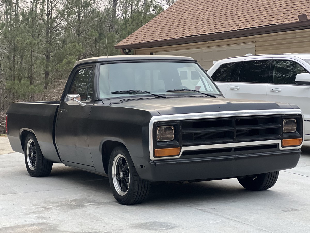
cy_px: 116
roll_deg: +0.3
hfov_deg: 25.3
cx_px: 155
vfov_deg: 19.1
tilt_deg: -1.5
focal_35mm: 77
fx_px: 690
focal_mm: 9
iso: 250
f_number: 2.8
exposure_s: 1/69
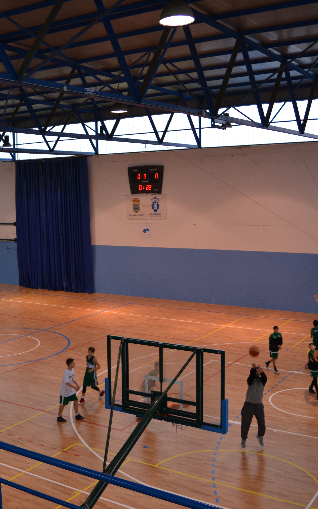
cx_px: 90
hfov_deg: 30.2
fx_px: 582
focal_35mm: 42
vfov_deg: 47.2
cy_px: 257
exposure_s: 1/60
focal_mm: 18
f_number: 4
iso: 400
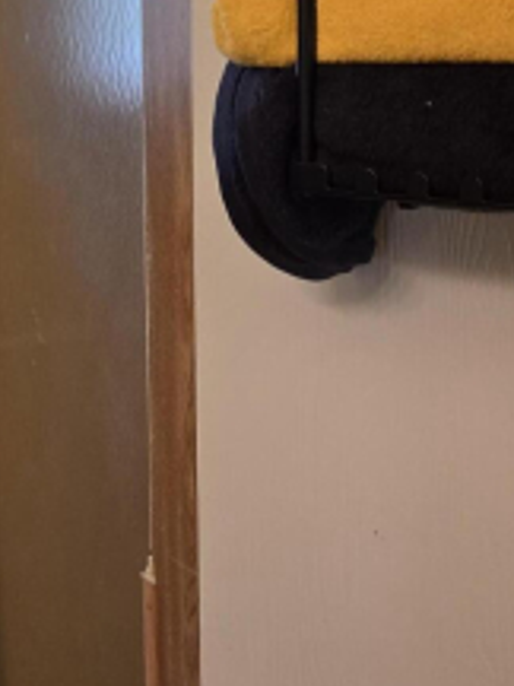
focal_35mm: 71
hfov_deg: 20.1
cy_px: 249
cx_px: 13
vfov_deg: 27.3
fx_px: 1406
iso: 125
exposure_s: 1/120
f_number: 1.8
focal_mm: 5.4
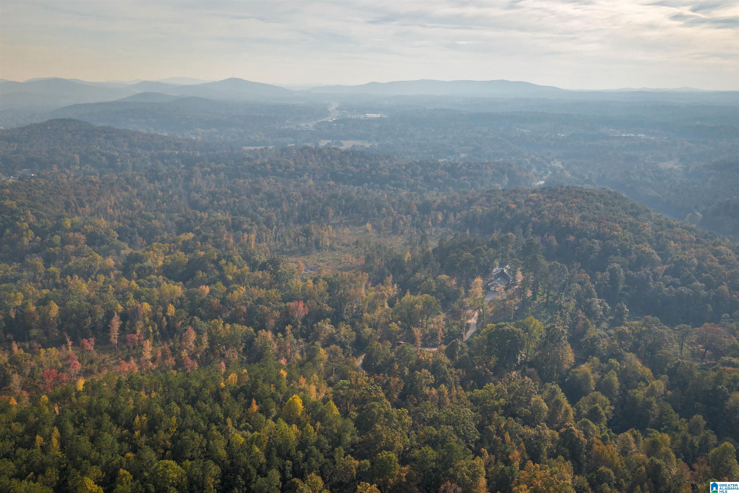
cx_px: 370
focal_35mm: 28
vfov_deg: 46.4
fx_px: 575
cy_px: 246
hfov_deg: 65.5
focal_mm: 10.26
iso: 100
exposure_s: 1/500
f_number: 4.5
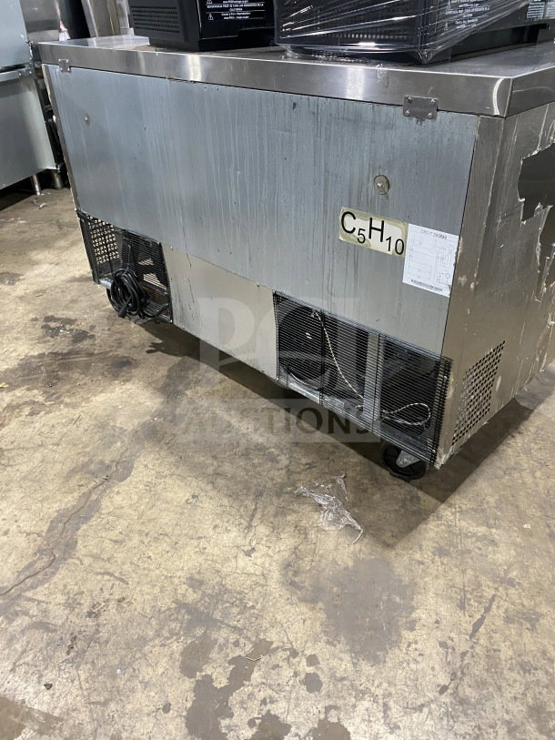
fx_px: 556
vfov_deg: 67.3
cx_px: 278
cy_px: 370
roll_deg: +2.3
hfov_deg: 53.1
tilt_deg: -32.8
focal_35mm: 26
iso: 400
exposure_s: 1/60
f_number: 1.8
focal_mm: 4.25
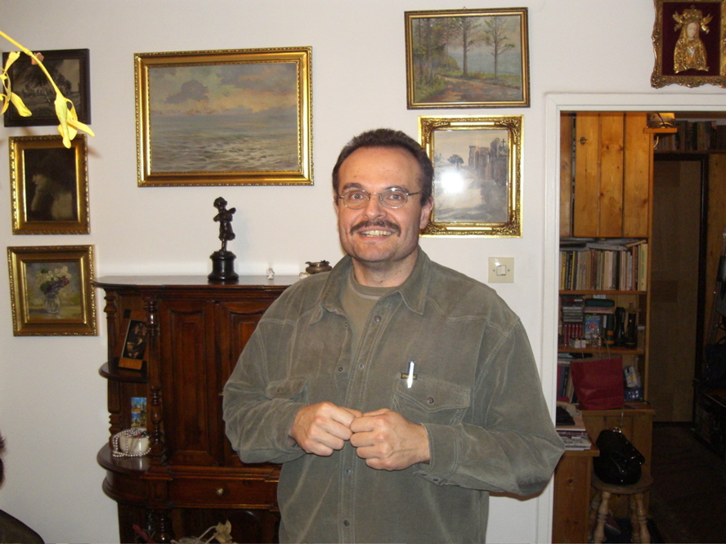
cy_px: 272
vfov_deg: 37.7
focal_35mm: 38
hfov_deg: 49.0
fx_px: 797
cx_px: 363
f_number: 3.1
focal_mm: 6.3
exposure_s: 1/60
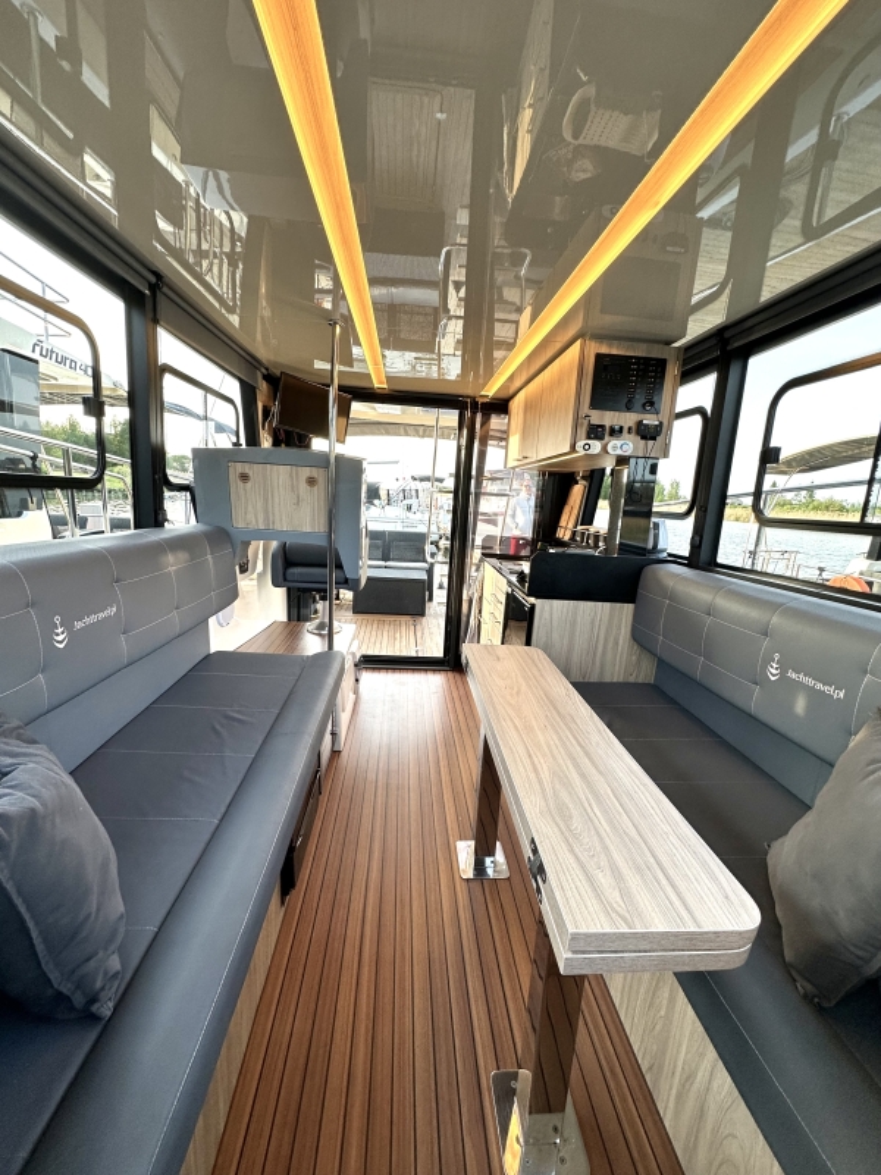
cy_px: 588
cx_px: 440
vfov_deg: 102.1
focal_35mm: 14
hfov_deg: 85.7
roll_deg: -2.4
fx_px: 475
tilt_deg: -12.2
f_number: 2.2
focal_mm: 2.22
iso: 80
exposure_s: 1/99
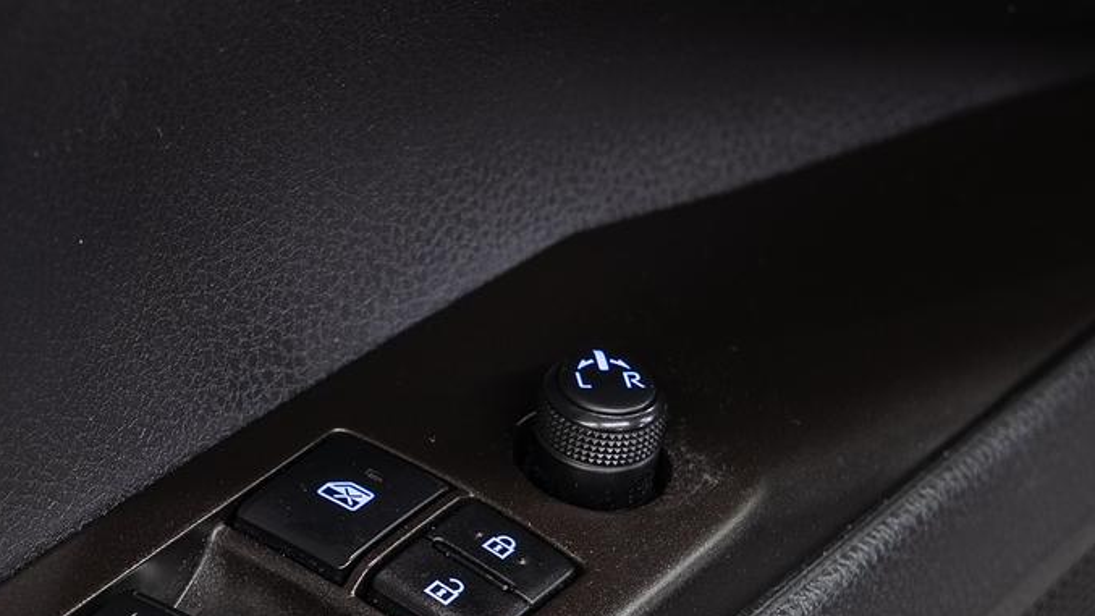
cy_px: 523
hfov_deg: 12.4
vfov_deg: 7.0
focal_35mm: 174
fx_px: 5053
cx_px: 366
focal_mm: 61.9
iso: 100
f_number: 5.6
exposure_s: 1/1.25
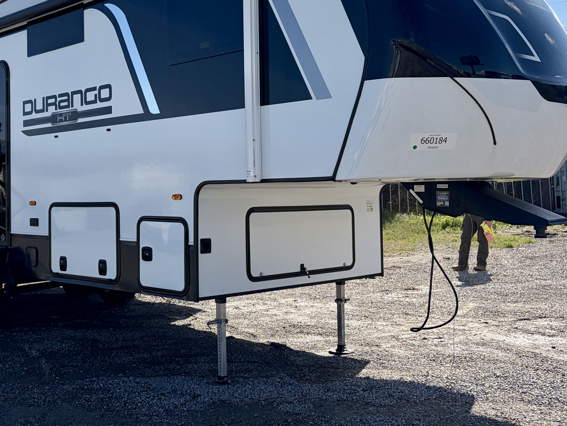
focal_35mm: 39
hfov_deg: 47.3
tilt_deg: +3.0
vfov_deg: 36.4
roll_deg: +1.1
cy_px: 140
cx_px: 205
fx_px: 639
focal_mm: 5.96
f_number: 1.6
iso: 50
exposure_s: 1/6329
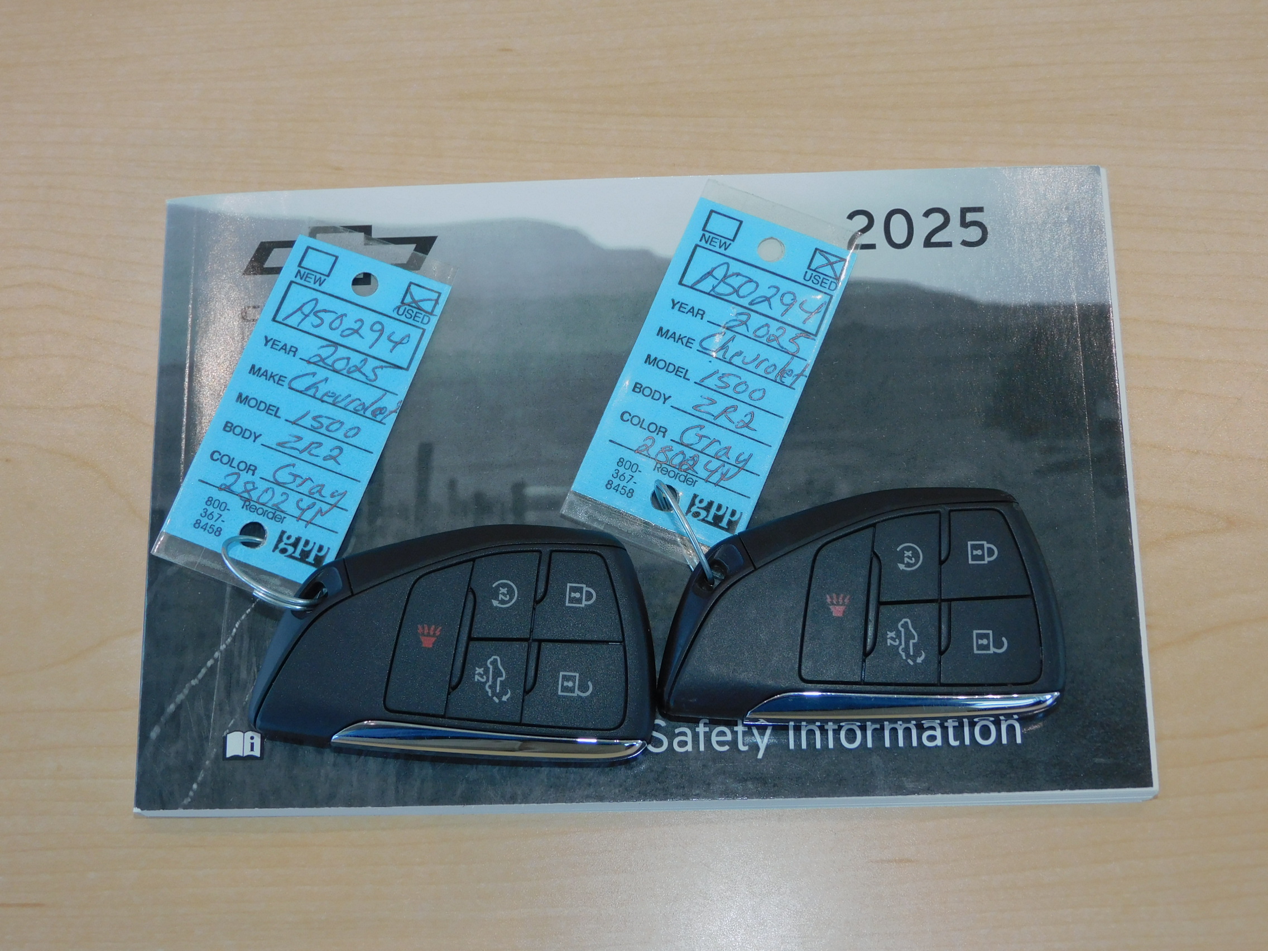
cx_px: 634
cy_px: 476
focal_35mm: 60
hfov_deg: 32.2
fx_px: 2198
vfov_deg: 24.4
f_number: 4.2
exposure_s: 1/50
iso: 125
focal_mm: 10.7
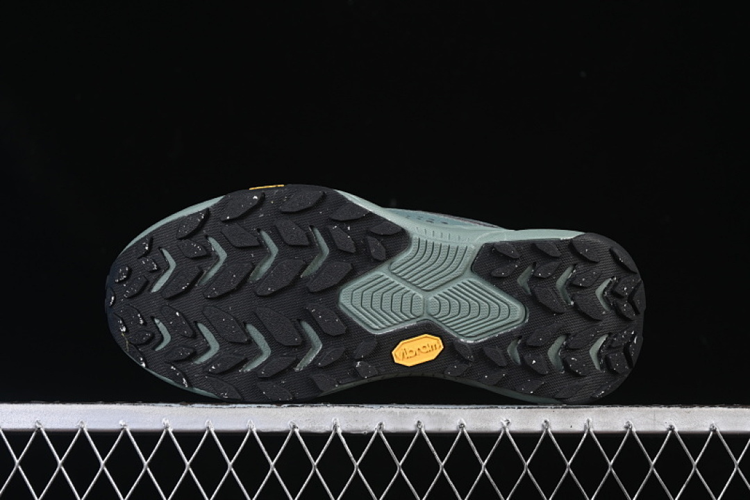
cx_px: 375
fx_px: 1562
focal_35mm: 75
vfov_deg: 18.2
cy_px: 250
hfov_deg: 27.0
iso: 160
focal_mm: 50
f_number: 6.3
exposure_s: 1/60
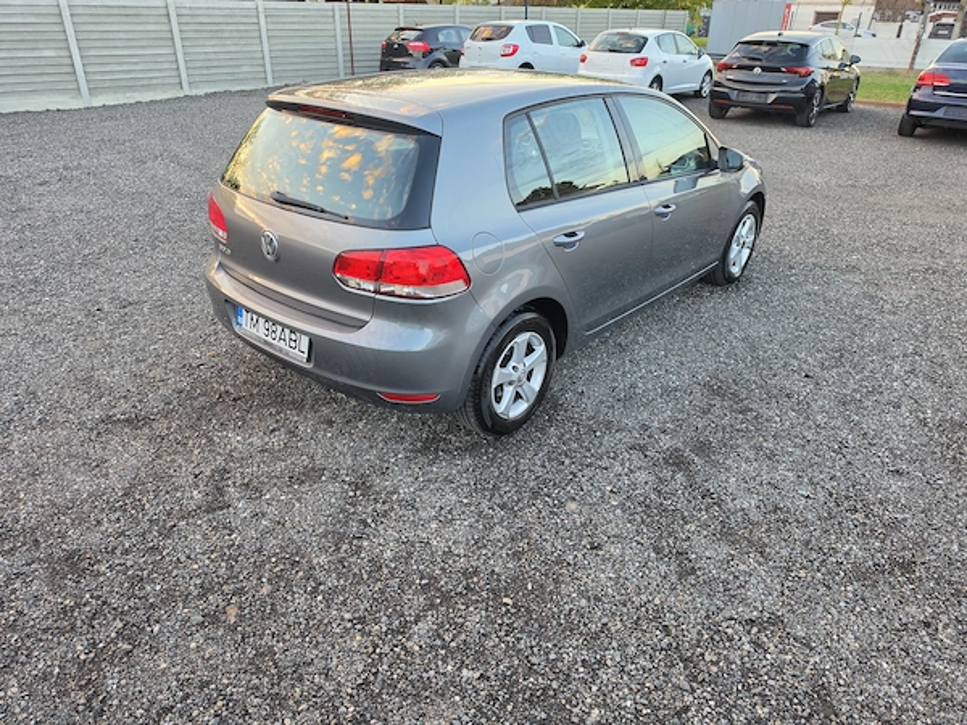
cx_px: 484
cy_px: 362
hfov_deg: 73.9
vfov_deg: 58.9
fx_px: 643
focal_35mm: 23
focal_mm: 6.5
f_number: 1.4
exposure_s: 1/100
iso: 100
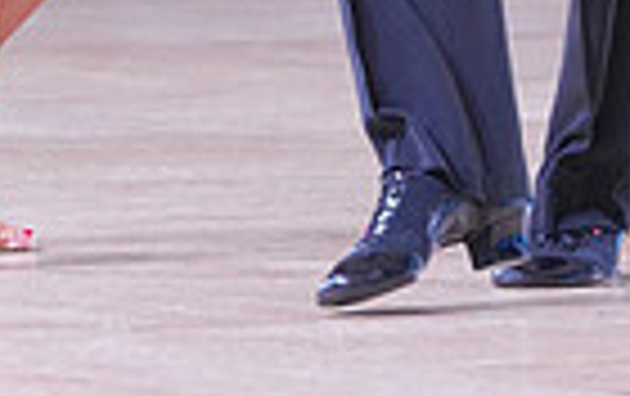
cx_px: 173
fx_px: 12537
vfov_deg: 1.8
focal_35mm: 729
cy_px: -526
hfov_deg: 2.9
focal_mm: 173
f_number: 5.6
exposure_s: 1/400
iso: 5000
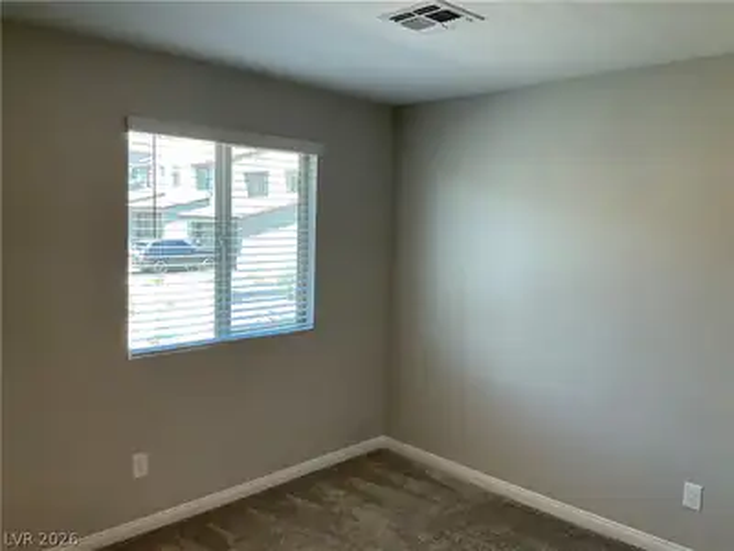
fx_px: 615
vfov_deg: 48.2
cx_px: 367
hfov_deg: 61.7
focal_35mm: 29
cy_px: 276
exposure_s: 1/60
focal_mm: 3
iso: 50
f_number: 1.8
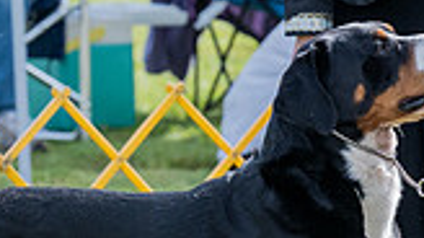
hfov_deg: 2.7
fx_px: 9123
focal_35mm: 812
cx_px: 210
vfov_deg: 1.5
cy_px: 12
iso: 1000
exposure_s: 1/1250
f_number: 5.6
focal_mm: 187
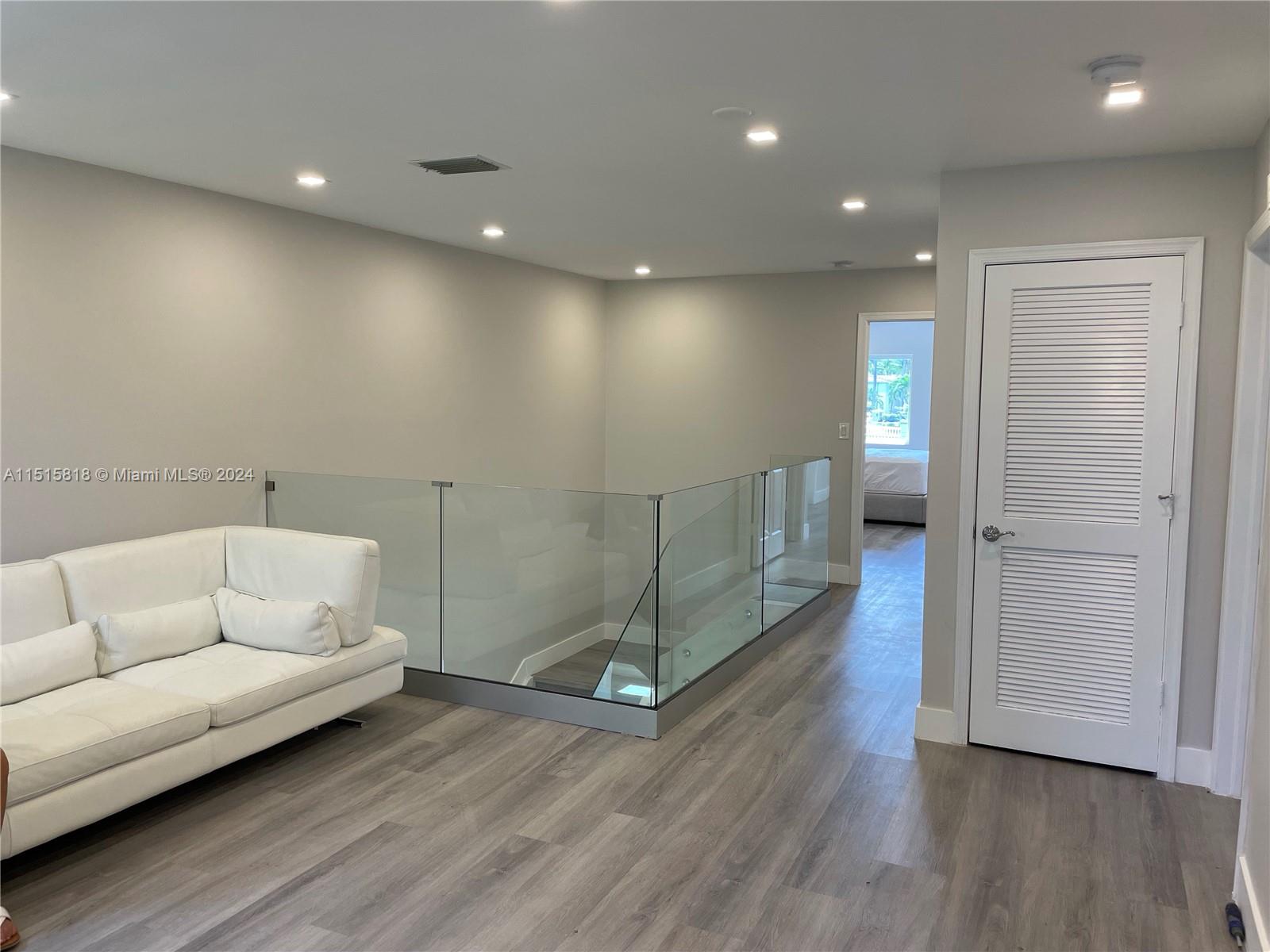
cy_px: 476
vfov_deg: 53.1
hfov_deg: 67.3
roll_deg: -1.0
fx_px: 954
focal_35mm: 26
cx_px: 635
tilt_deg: -5.4
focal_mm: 4.2
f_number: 1.6
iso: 80
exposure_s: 1/120
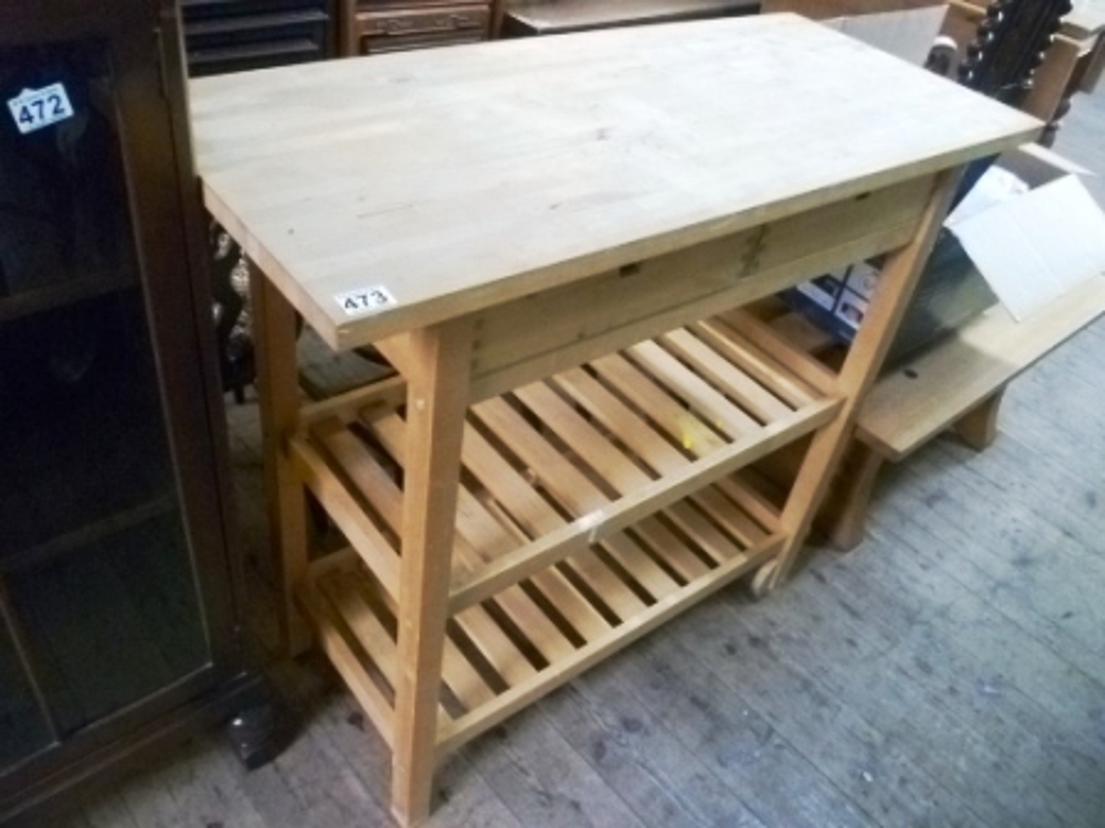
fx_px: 894
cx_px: 552
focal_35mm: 28
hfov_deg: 63.4
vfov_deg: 49.7
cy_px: 414
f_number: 2.8
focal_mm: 5
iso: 800
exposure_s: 1/40
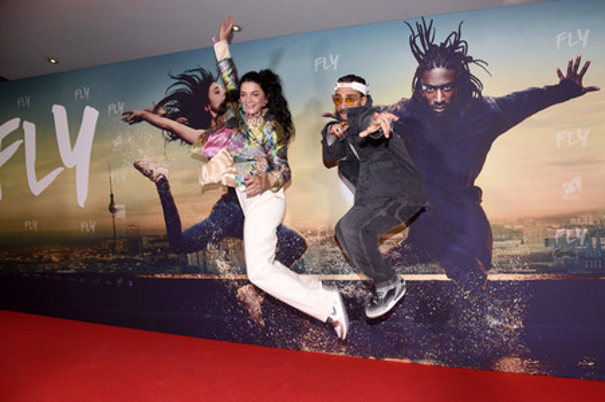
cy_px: 201
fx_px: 403
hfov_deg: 73.8
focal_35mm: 24
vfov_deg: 53.1
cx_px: 302
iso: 800
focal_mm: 24
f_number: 6.3
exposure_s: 1/80
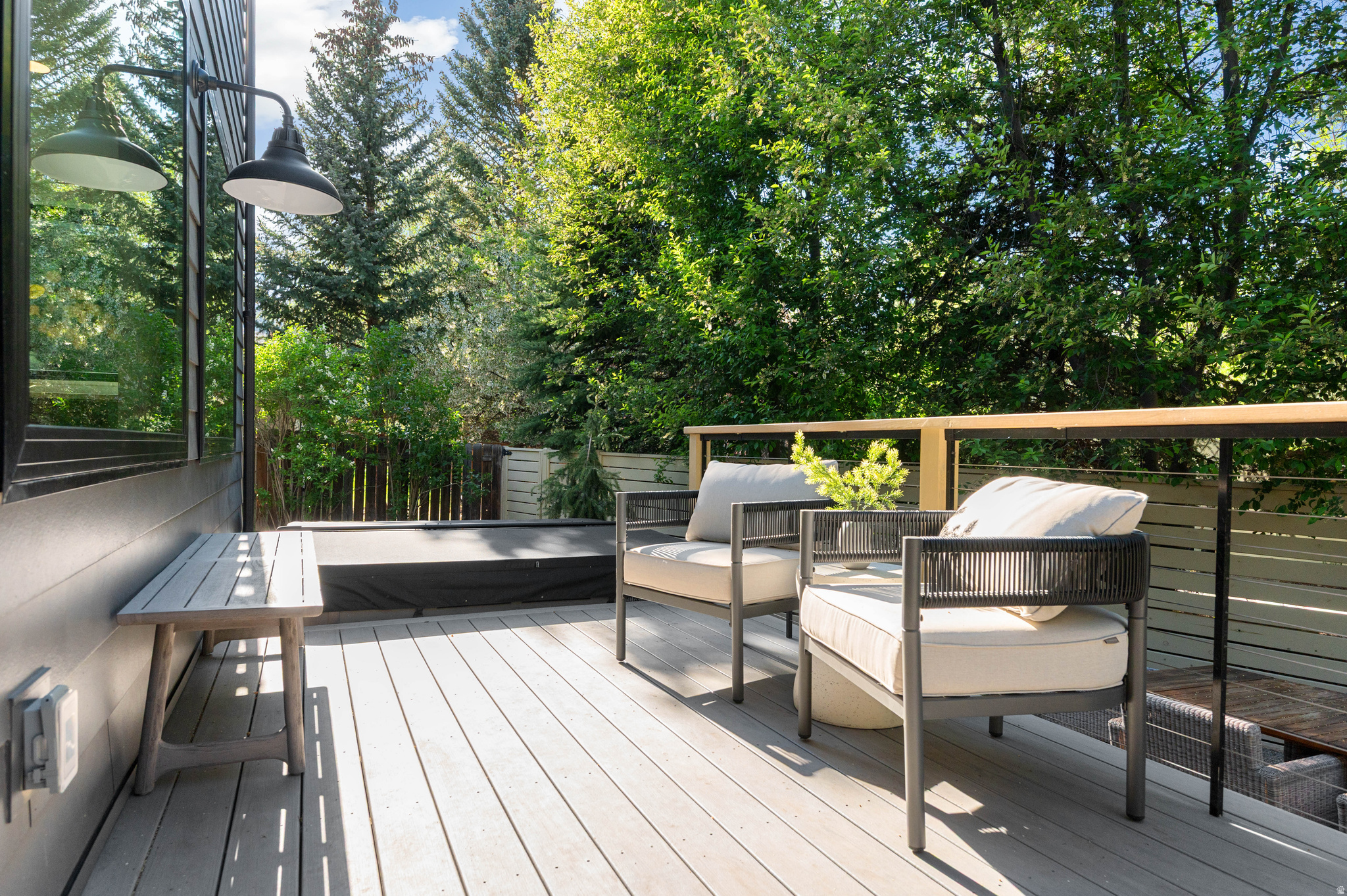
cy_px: 448
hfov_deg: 81.2
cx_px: 674
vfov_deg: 59.4
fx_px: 785
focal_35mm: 21
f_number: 7.1
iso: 500
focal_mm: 21
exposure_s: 1/500
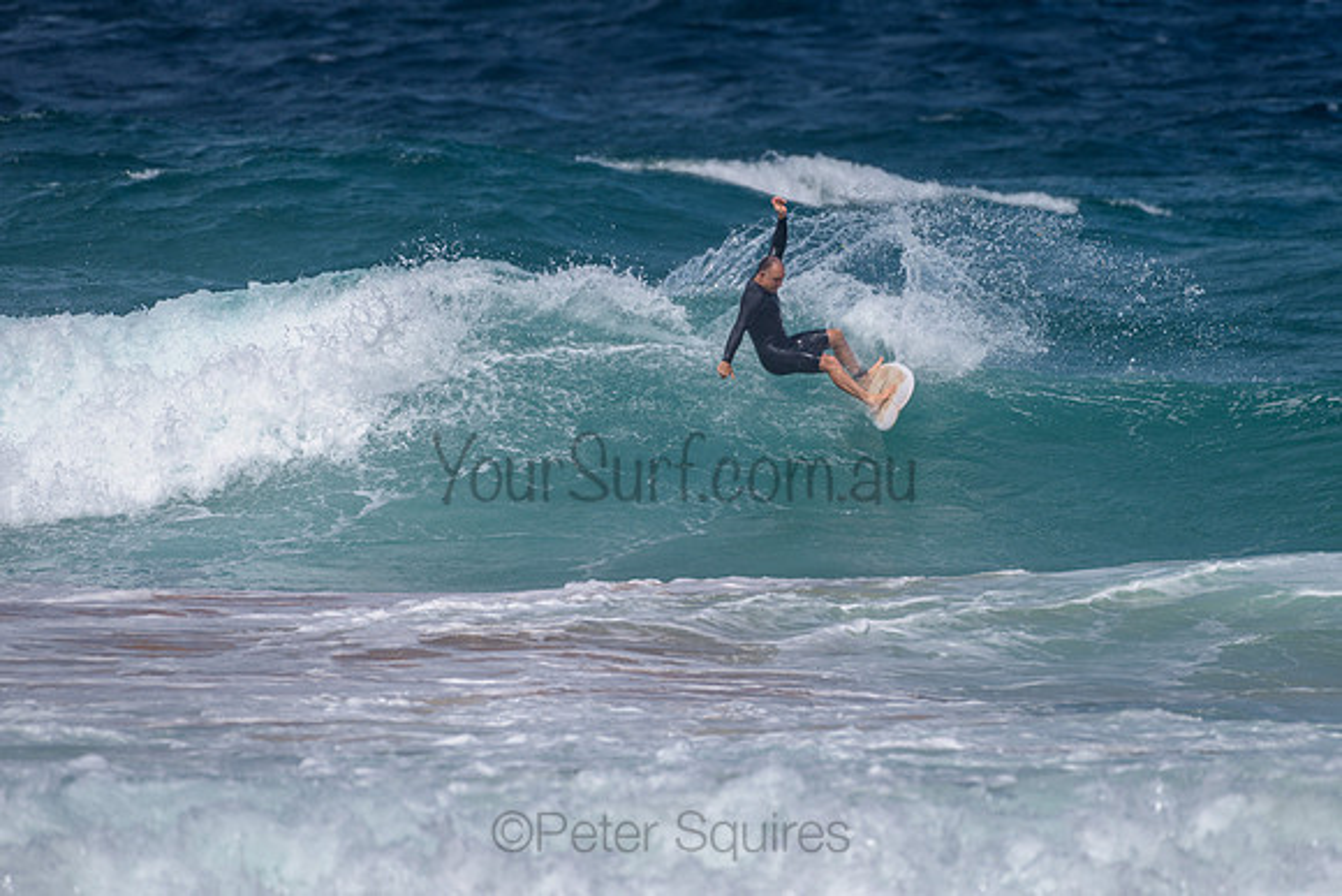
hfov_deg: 3.4
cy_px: 380
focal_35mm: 613
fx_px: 22868
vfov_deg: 2.2
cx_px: 788
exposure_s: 1/2000
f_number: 5.6
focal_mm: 500
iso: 72
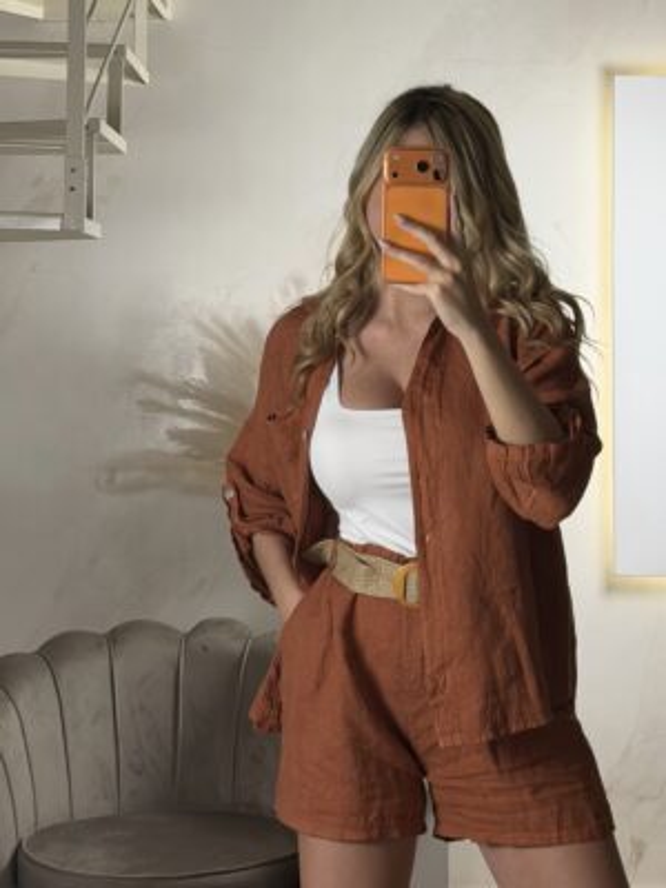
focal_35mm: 48
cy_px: 444
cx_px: 333
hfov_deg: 30.3
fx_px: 1231
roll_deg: +1.0
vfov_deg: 39.7
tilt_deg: -7.6
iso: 64
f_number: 1.78
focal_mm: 6.76
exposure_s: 1/100
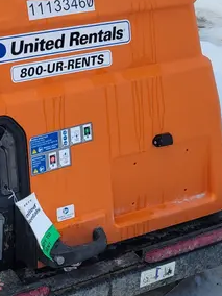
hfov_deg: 21.1
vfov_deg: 27.4
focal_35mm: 67
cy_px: 6
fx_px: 573
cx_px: -9
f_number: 1.8
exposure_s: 1/715
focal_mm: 5.4
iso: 40
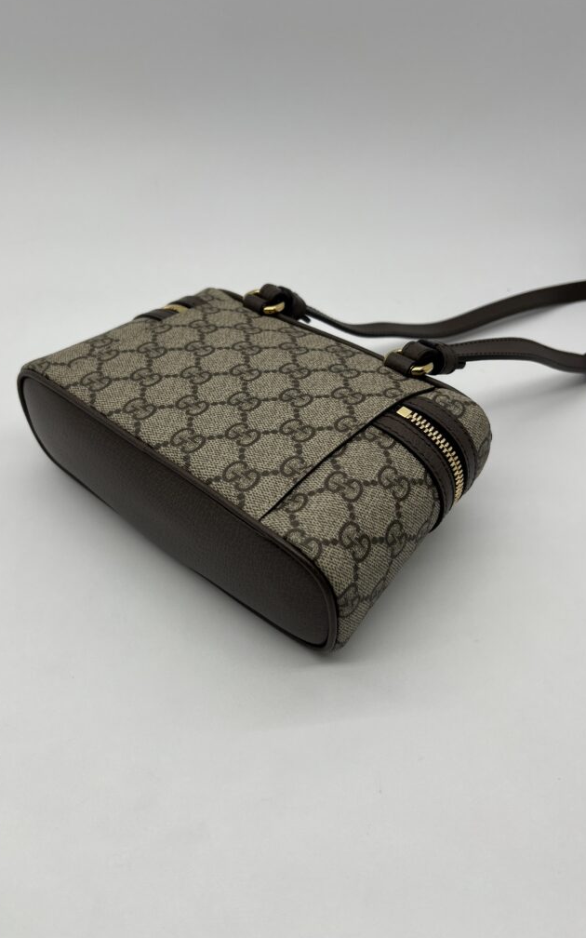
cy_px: 462
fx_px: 715
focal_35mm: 28
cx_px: 254
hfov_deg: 44.4
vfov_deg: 66.5
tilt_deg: -37.8
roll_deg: -0.6
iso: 50
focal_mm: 5.7
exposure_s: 1/368
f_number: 1.5
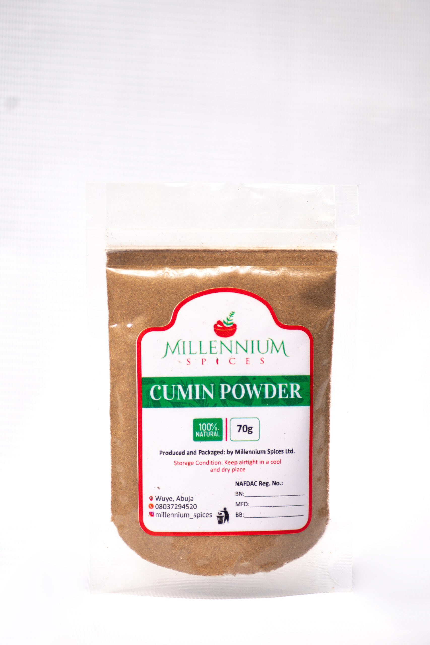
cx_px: 215
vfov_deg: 13.4
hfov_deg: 9.0
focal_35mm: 153
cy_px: 322
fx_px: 2741
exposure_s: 1/200
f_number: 4.8
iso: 100
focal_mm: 102
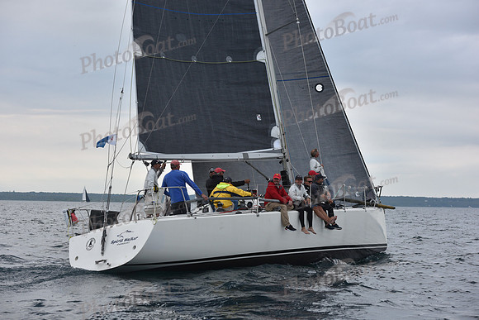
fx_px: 932
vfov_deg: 19.5
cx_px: 240
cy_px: 160
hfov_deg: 28.8
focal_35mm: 70
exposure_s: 1/800
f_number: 6.3
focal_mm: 70
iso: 400
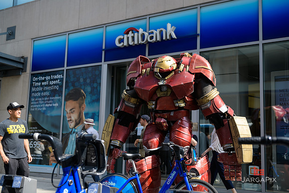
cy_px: 96
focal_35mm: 45
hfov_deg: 43.6
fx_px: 361
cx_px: 144
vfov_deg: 29.9
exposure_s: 1/1250
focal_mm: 45
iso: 200
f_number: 3.2
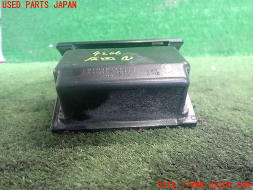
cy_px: 95
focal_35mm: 30
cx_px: 126
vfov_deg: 46.8
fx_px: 219
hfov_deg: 60.0
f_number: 2.3
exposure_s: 1/30
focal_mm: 5.4
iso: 800
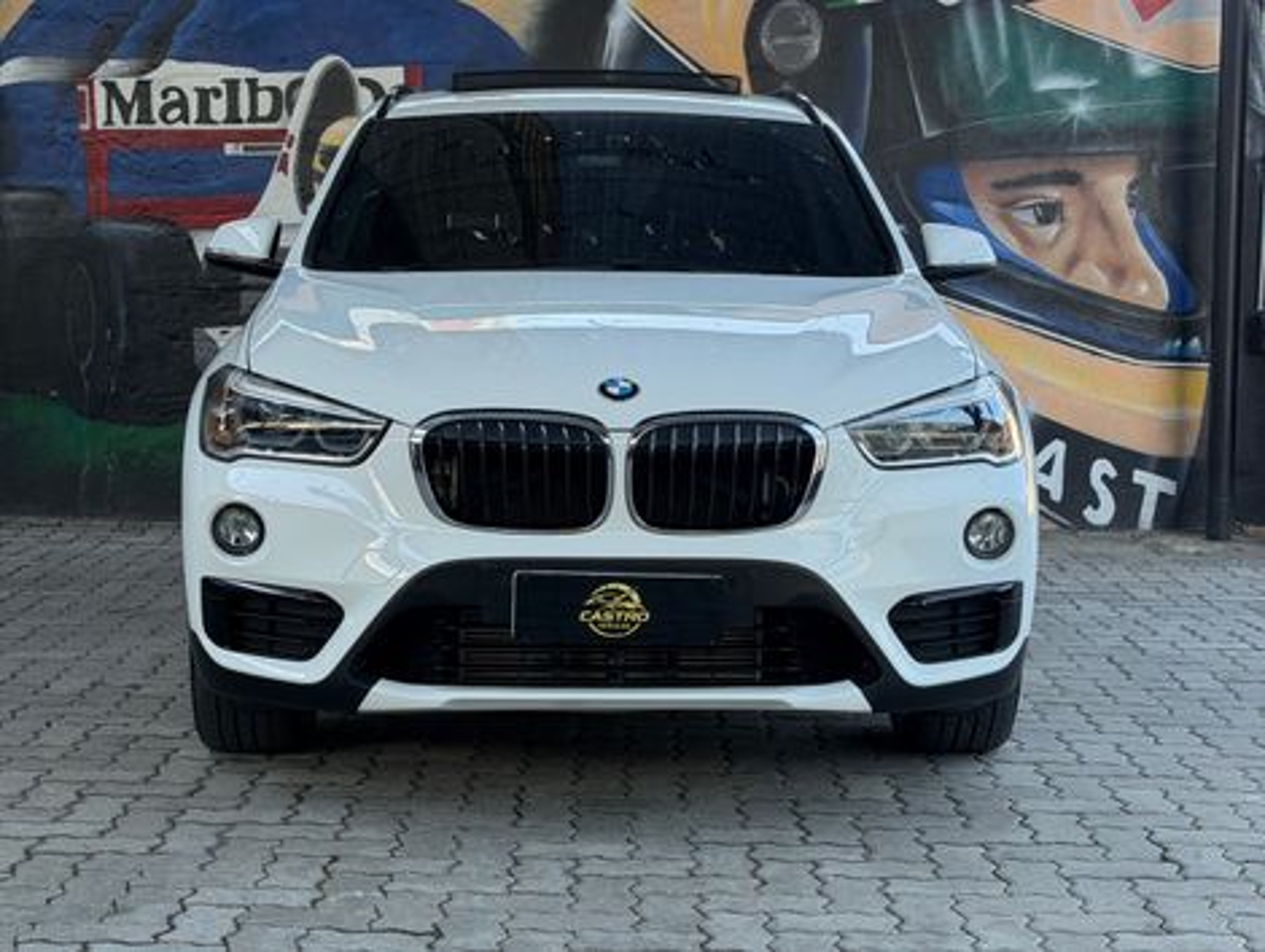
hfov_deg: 39.6
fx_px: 1757
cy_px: 476
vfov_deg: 30.3
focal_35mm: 48
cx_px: 632
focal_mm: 6.76
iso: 160
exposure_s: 1/231
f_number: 1.78
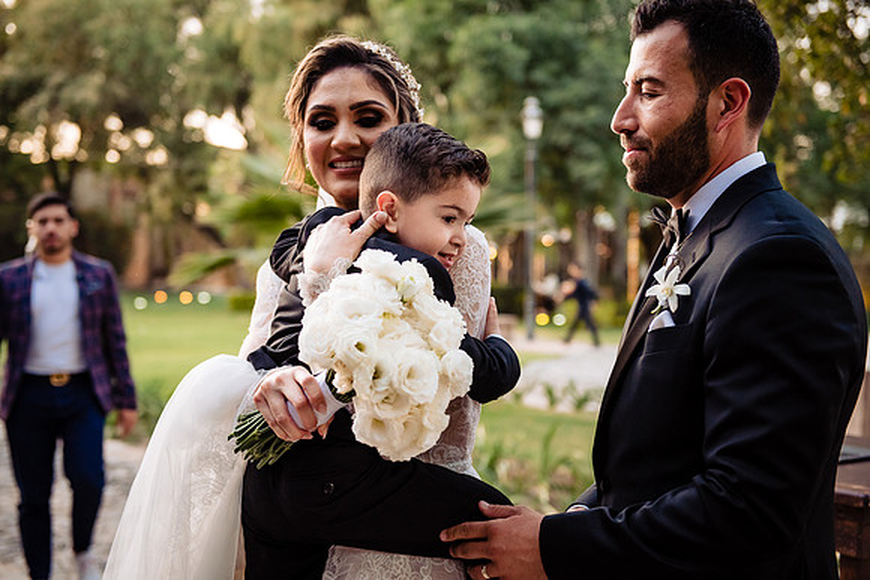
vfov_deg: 24.6
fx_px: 1329
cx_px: 435
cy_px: 290
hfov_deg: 36.2
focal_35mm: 55
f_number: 3.2
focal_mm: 55
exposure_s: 1/320
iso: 1600
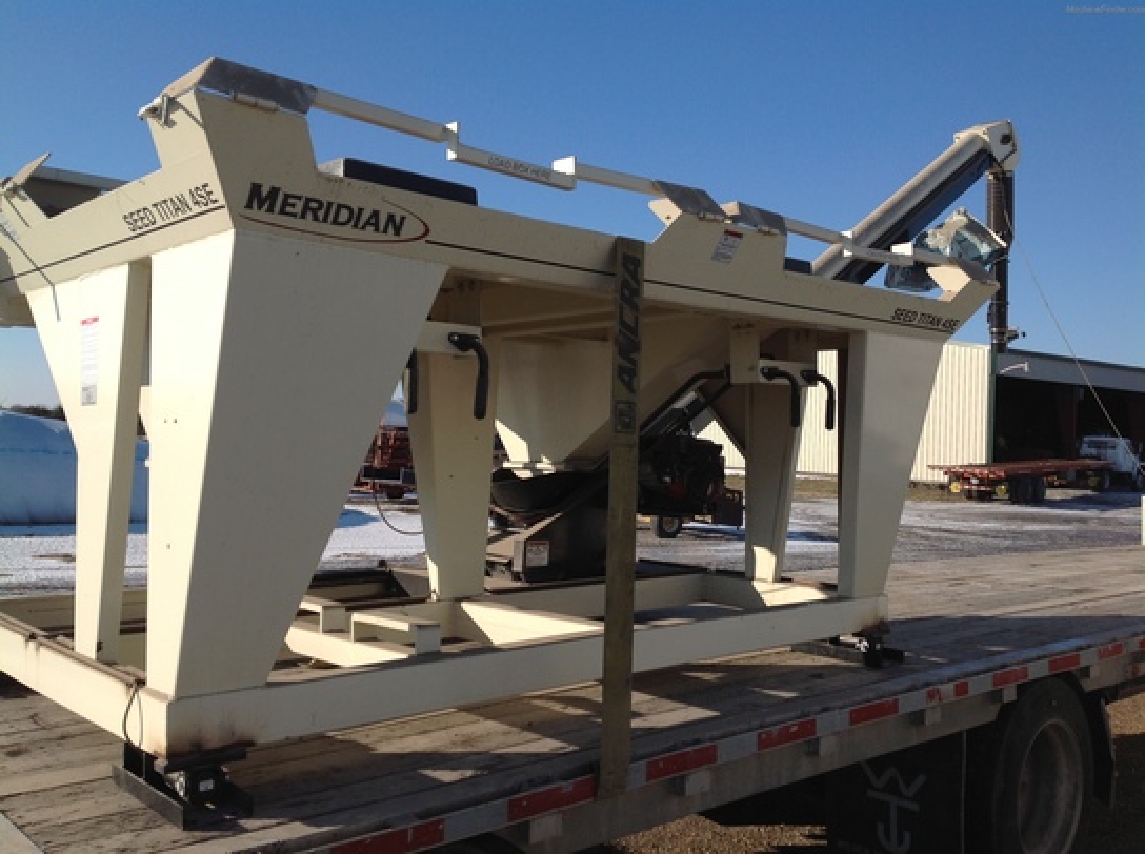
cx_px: 572
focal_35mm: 35
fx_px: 1156
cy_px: 427
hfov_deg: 52.7
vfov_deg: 40.6
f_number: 2.4
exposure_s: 1/1890
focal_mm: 4.28
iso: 50
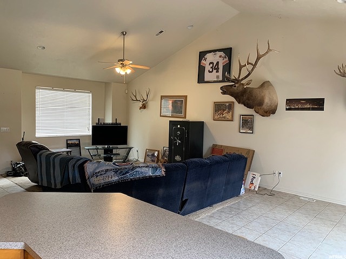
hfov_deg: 67.3
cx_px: 173
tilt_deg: -3.8
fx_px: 260
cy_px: 130
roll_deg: -1.1
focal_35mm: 26
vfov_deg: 53.1
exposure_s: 1/60
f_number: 1.8
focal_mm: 4.25
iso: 160
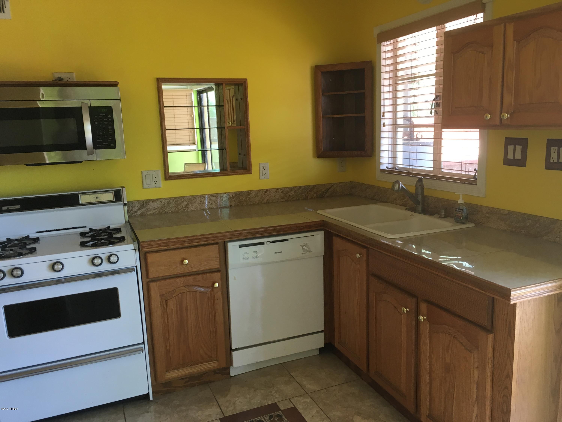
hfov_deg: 61.7
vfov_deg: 48.2
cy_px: 211
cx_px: 281
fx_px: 471
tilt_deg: -10.4
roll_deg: +0.9
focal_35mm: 29
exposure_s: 1/30
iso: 25
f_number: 2.2
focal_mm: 4.15
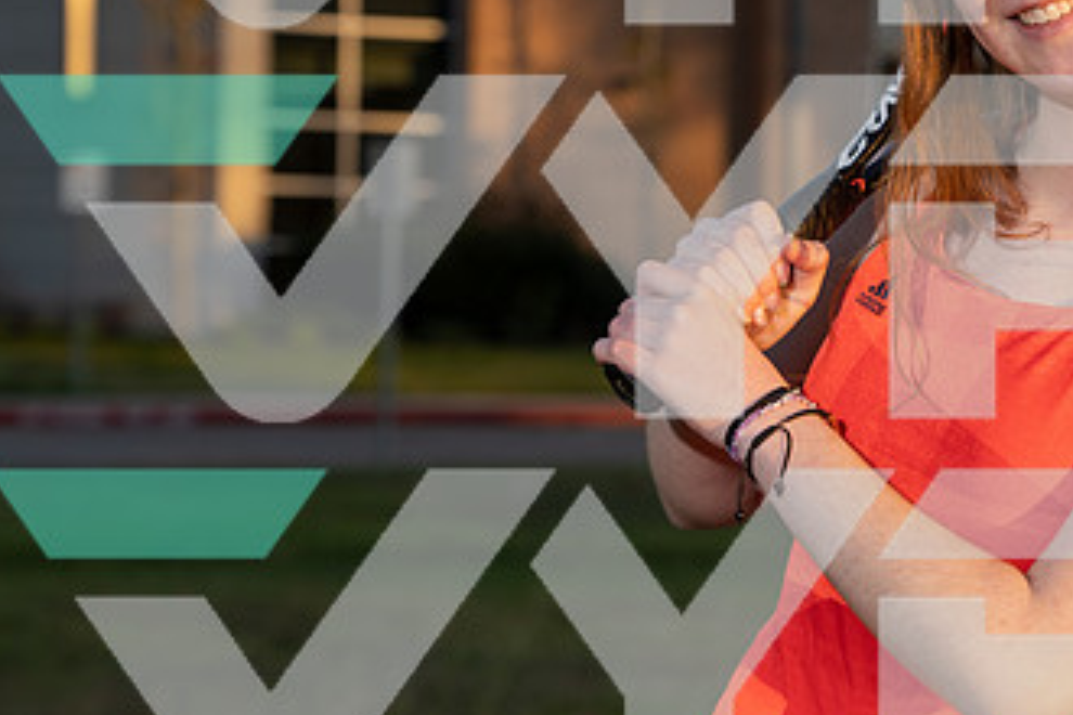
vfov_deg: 11.1
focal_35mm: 123
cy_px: 249
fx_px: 3666
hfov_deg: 16.6
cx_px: 826
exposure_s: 1/250
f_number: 4.5
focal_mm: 70
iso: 125
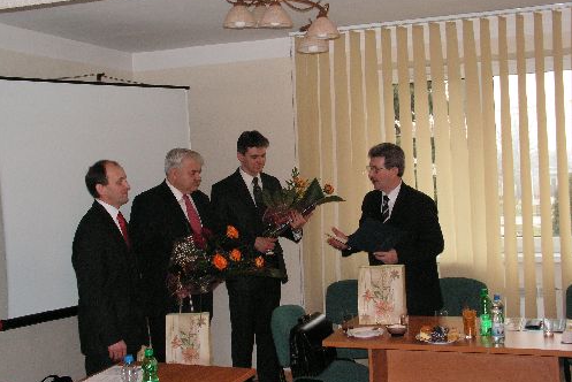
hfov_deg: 42.7
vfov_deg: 29.3
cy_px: 181
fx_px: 731
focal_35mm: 46
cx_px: 285
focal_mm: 7.4
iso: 160
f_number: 4.8
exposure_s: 1/40
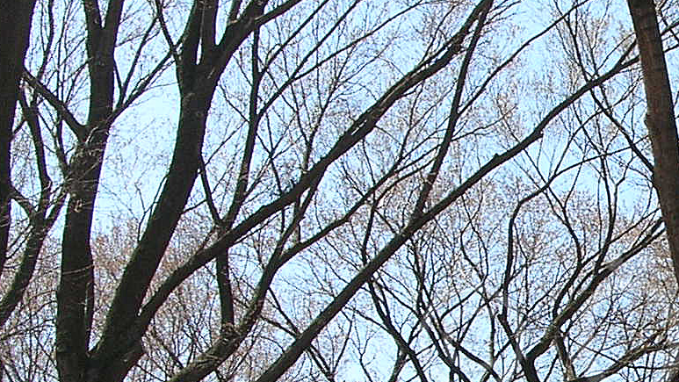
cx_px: 879
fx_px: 2089
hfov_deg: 17.4
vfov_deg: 10.3
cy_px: 416
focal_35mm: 116
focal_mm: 6
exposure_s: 1/250
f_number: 3.7
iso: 50
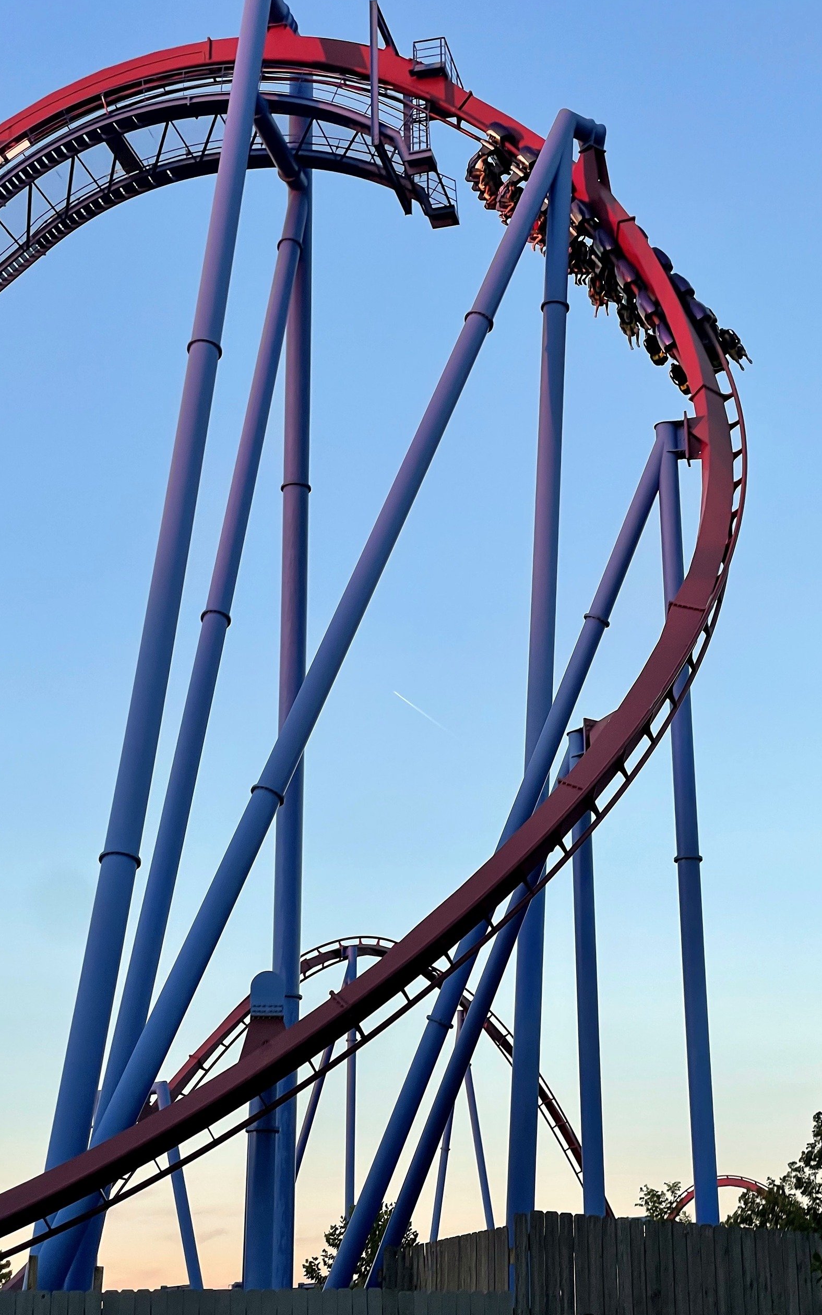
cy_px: 658
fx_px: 2007
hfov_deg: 23.1
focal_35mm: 56
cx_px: 447
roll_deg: +0.6
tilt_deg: +20.1
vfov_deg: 36.3
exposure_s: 1/99
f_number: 2
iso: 32
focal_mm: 6
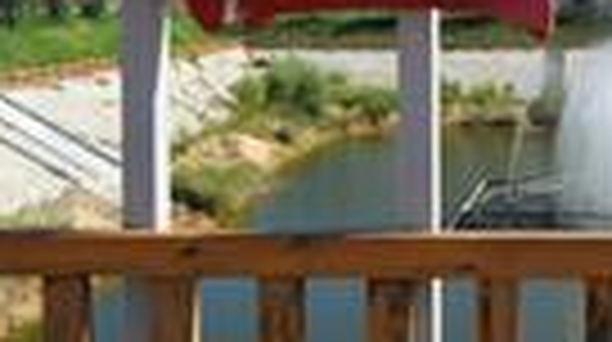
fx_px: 1118
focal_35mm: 69
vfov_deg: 17.0
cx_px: 634
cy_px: 4
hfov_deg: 28.4
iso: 1000
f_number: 11
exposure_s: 1/500
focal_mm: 14
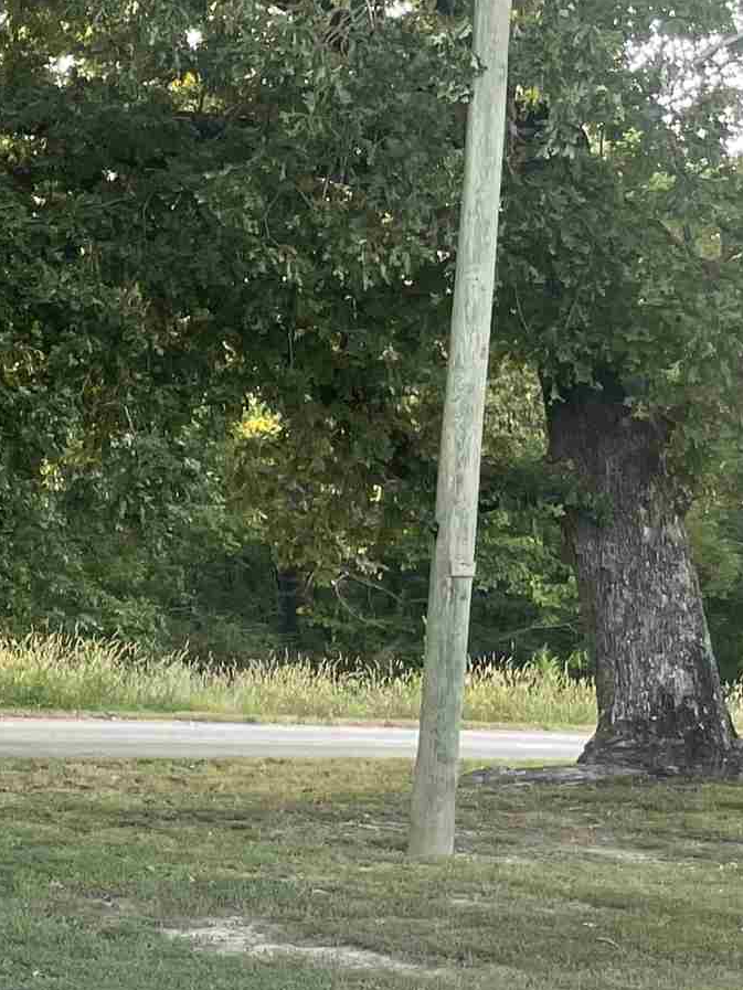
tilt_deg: -2.1
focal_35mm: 89
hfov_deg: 13.4
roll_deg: +0.0
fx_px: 2546
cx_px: -888
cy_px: 651
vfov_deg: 21.9
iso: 50
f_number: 1.6
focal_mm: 4.2
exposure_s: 1/121
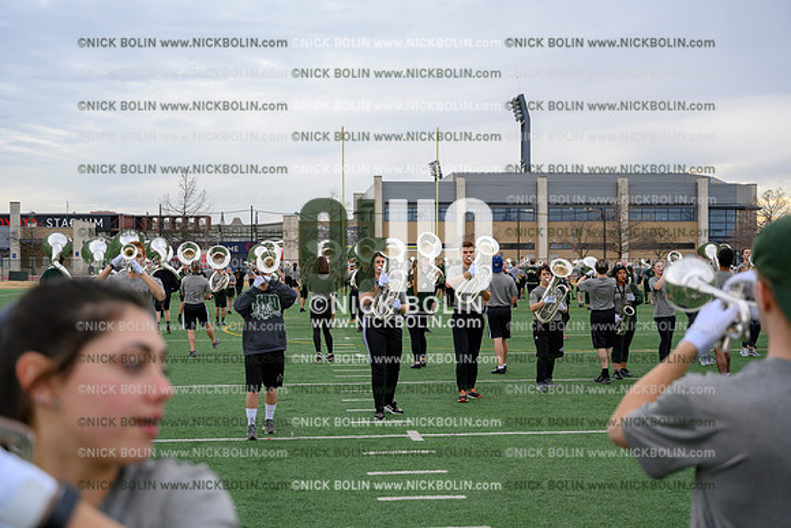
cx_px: 396
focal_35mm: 47
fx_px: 1033
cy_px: 264
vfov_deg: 28.7
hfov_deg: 41.9
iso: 200
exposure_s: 1/500
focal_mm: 47
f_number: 4
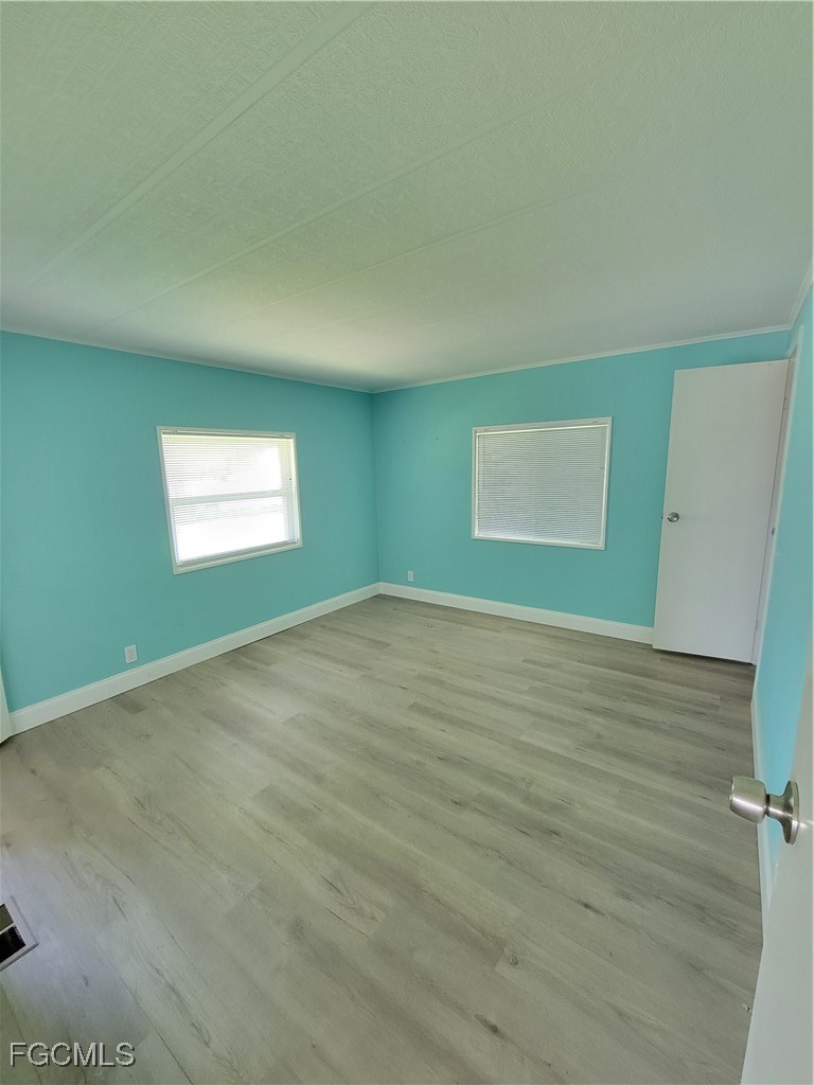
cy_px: 542
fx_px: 408
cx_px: 407
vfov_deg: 106.2
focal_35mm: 13
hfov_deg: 89.9
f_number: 2.2
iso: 500
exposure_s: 1/30
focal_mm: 2.2
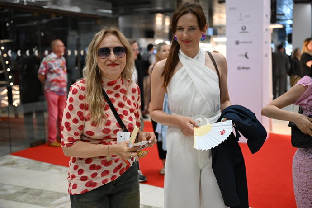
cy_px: 104
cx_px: 156
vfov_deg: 29.9
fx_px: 390
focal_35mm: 45
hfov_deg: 43.6
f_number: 2.8
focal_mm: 45
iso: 5000
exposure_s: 1/400
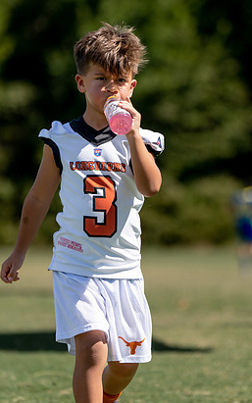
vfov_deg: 4.4
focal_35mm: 480
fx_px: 5273
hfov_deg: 2.7
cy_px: 202
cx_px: 166
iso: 160
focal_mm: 306
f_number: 5.6
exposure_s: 1/800
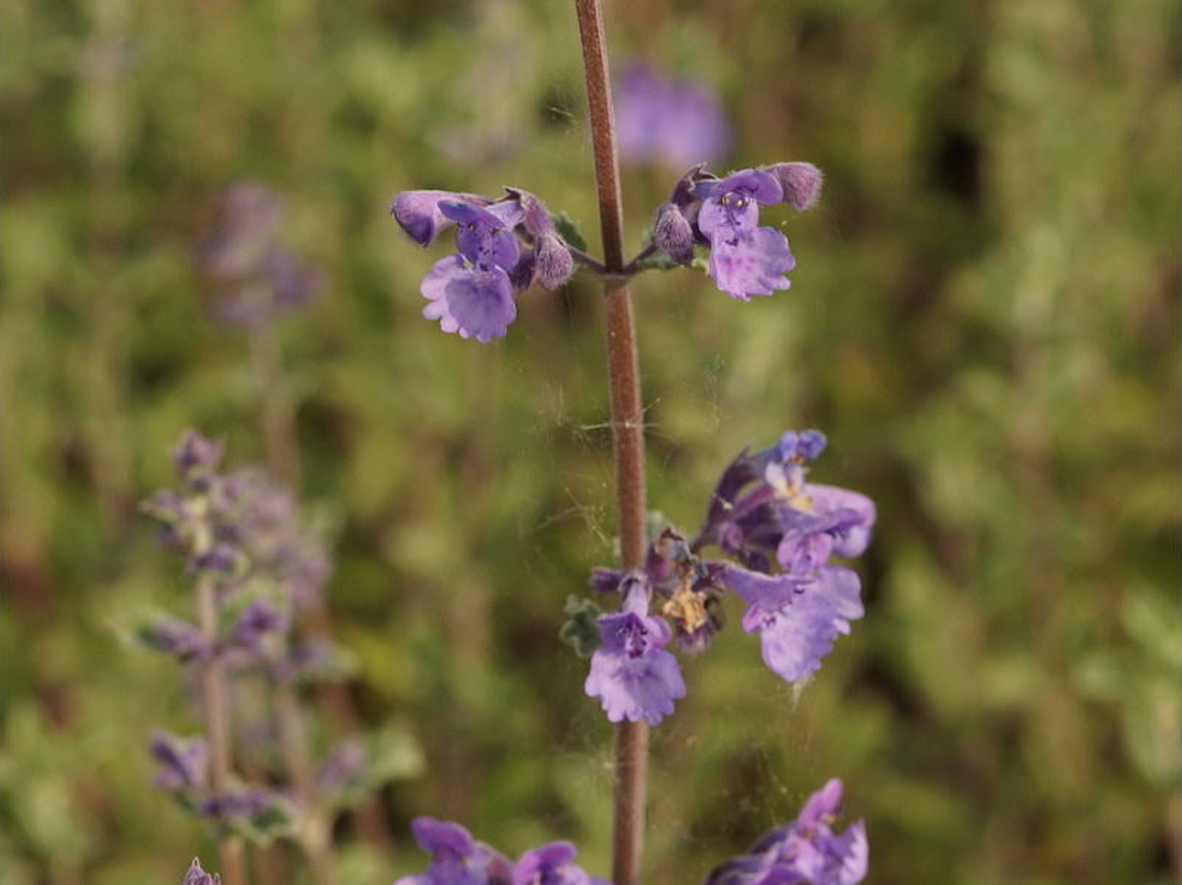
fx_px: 7407
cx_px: 591
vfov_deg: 6.8
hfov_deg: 9.1
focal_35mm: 217
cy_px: 232
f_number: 9
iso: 250
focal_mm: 100
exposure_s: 1/160
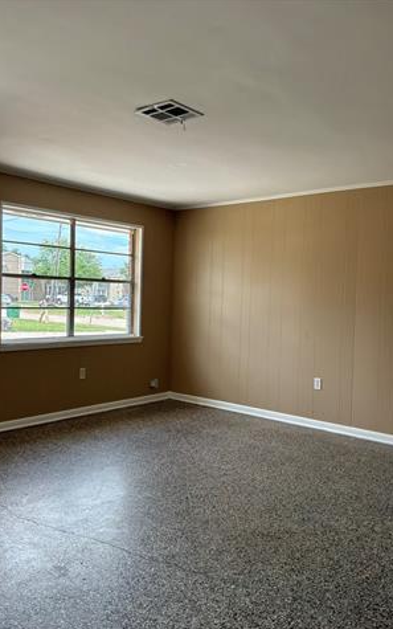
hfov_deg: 41.8
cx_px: 192
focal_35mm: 30
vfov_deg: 62.9
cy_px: 315
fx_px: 514
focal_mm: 3
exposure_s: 1/234
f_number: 1.8
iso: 40
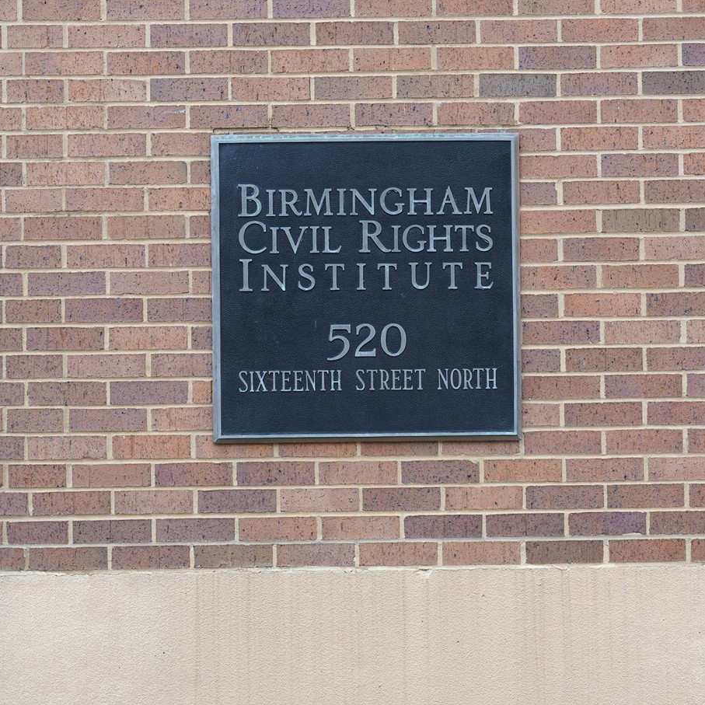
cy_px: 392
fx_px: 1728
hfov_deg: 23.0
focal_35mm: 75
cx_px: 392
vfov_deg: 23.0
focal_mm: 40
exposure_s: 1/100
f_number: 11
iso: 800
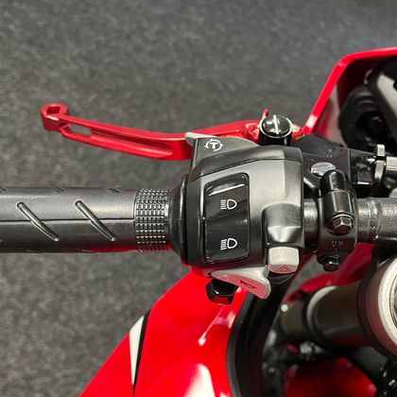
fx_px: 454
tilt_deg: -51.9
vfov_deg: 47.2
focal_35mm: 35
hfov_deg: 46.6
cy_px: 218
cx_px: 257
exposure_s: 1/50
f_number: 1.6
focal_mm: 5.1
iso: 500
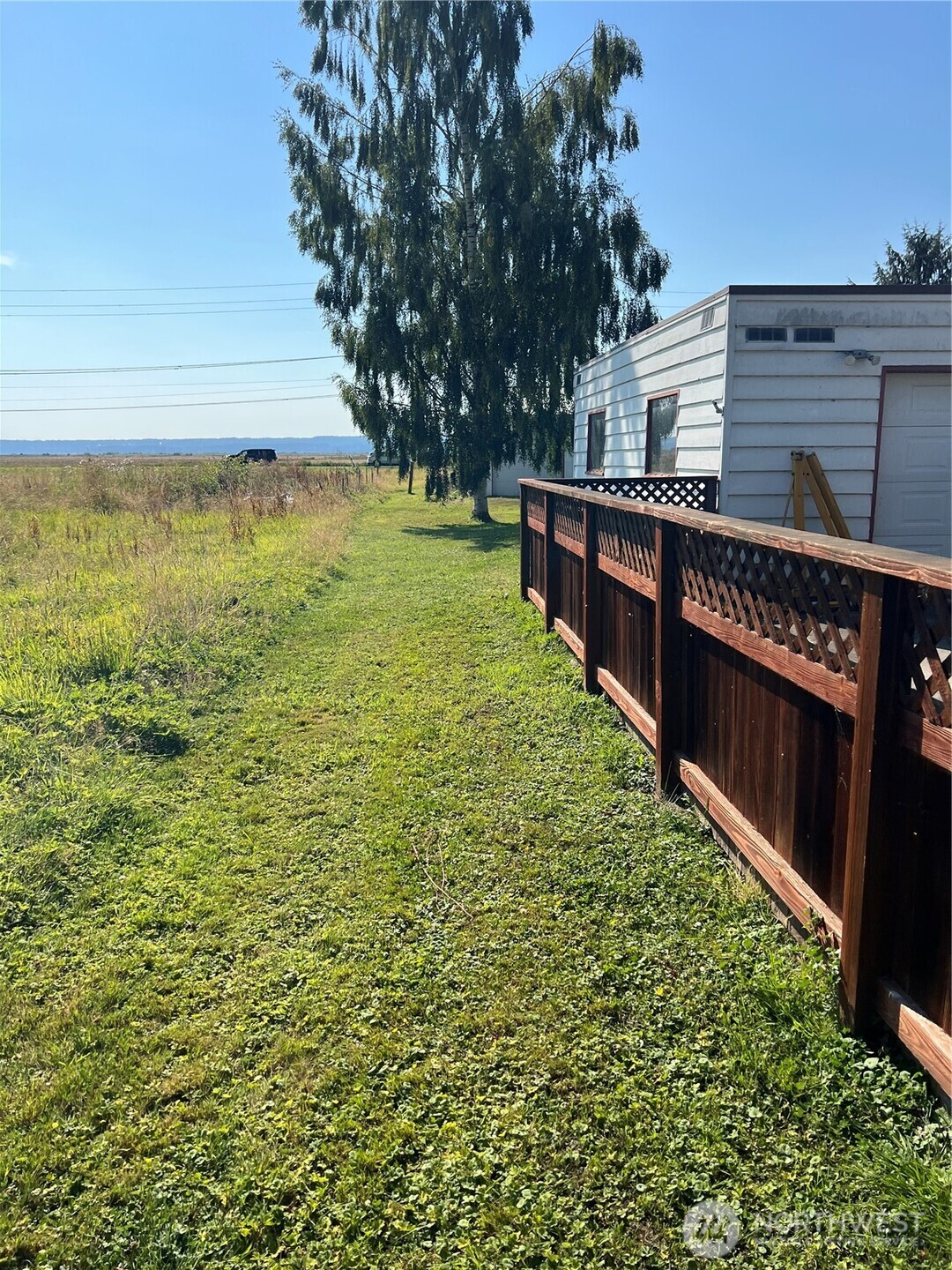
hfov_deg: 53.1
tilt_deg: -8.7
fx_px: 953
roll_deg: -3.1
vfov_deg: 67.3
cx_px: 476
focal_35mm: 26
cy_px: 635
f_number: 1.5
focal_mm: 5.7
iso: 50
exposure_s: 1/3831
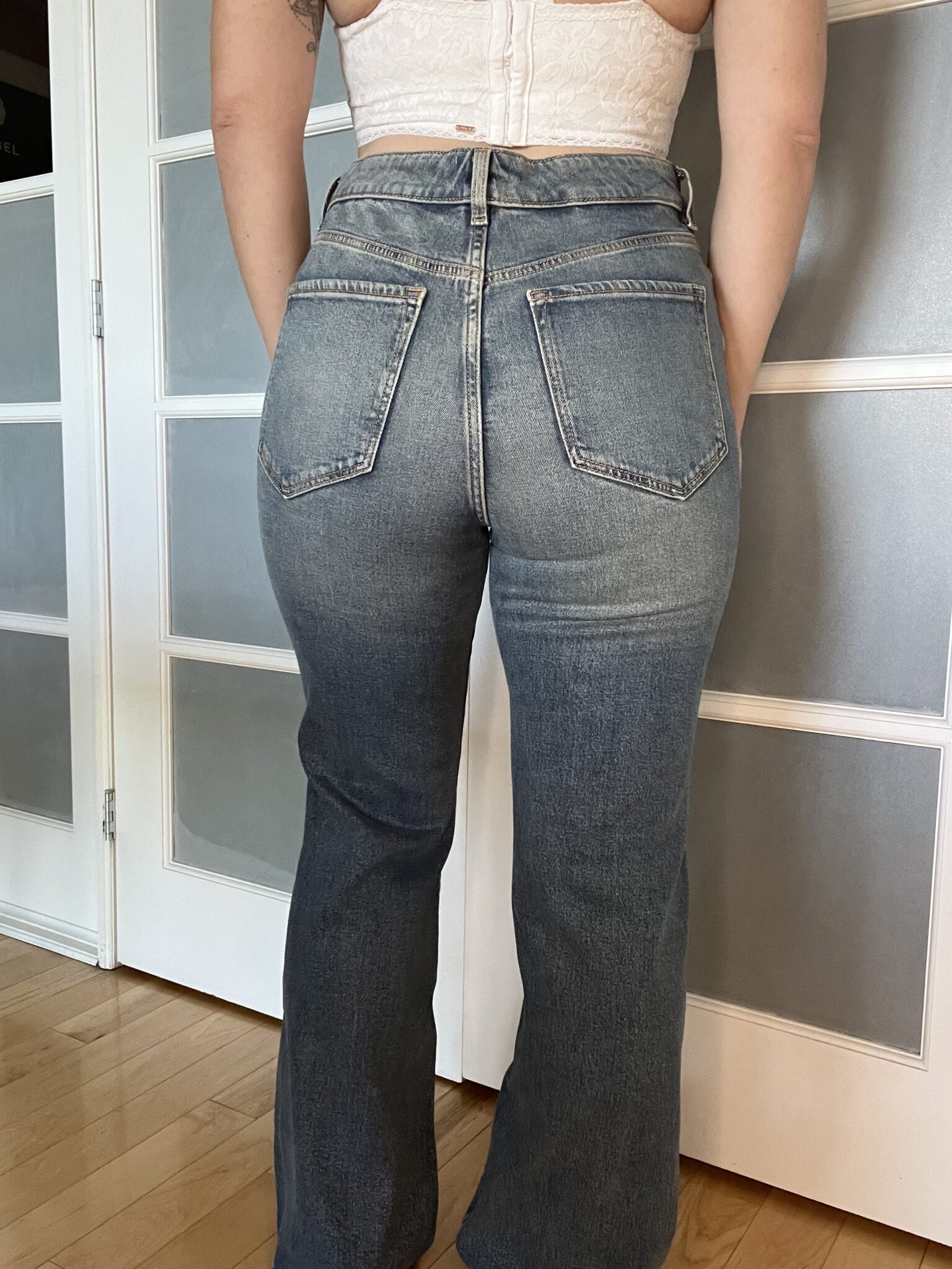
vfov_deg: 60.0
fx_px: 1100
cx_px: 476
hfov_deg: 46.8
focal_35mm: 30
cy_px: 634
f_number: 2.2
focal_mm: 2.71
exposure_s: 1/50
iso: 320
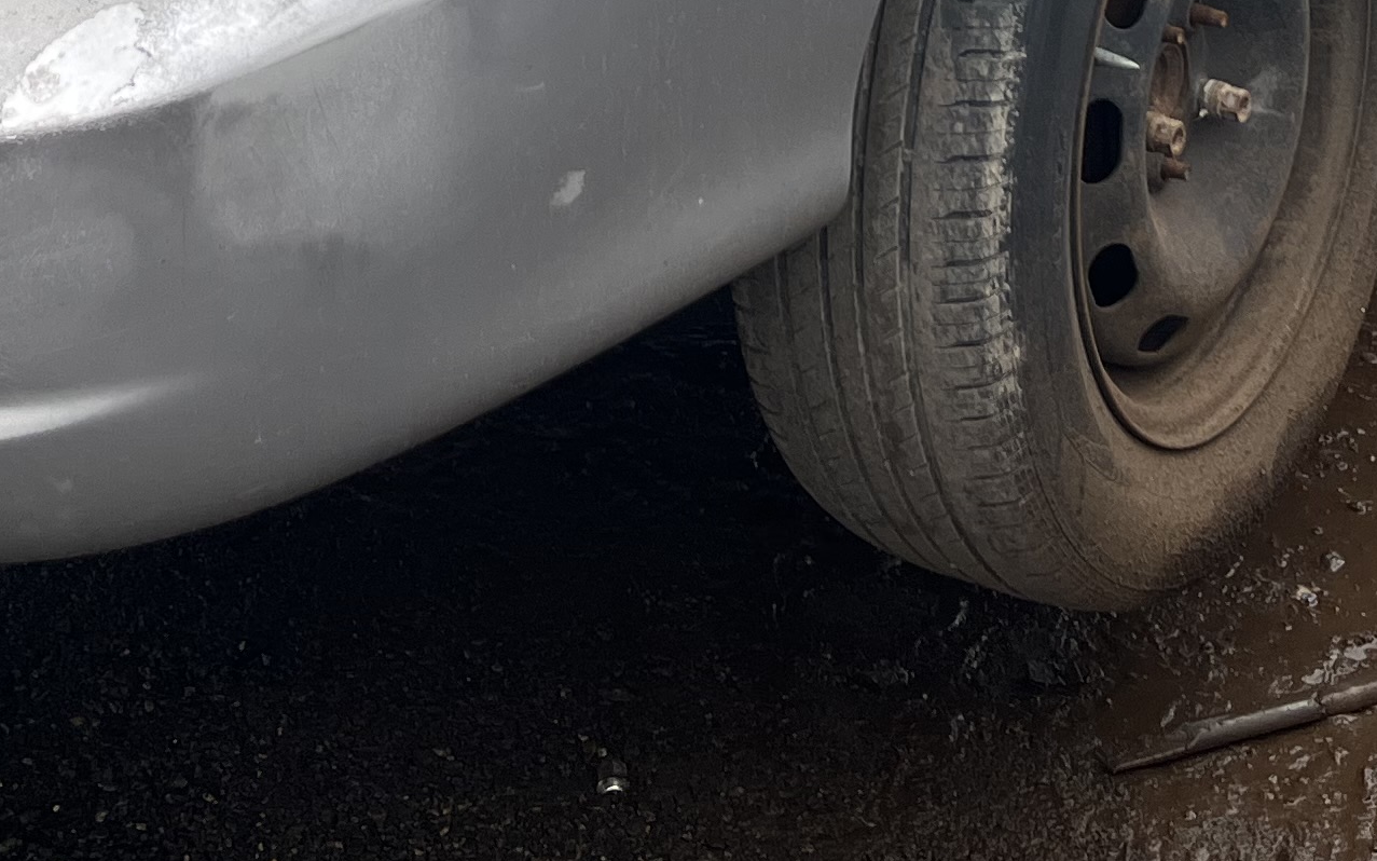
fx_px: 3265
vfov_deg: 13.9
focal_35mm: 87
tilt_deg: -17.2
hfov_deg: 23.8
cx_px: 612
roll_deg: +3.1
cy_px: -500
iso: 50
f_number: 1.6
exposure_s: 1/816
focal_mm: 5.1
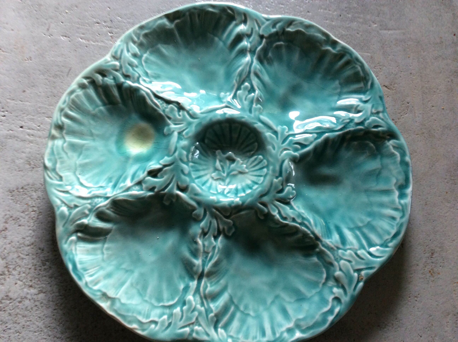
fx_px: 423
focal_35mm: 32
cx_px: 229
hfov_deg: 56.9
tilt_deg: -73.6
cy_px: 171
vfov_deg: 44.1
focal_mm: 3.3
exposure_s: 1/25
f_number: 2.4
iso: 50
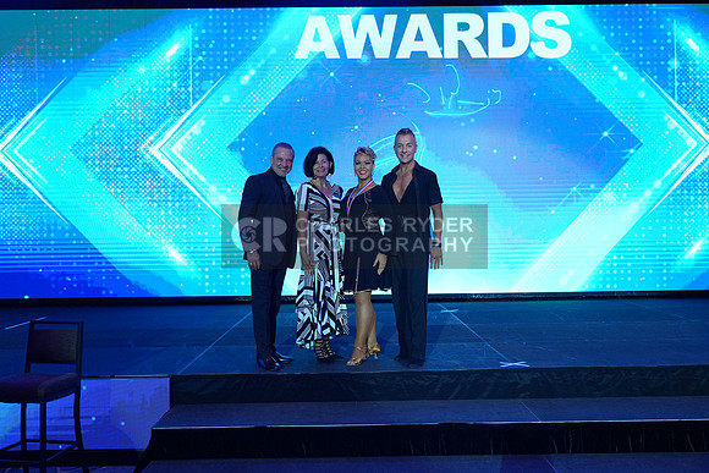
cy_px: 236
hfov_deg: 55.8
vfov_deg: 38.9
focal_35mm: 34
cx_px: 354
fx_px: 670
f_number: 4
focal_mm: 34
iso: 2500
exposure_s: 1/400
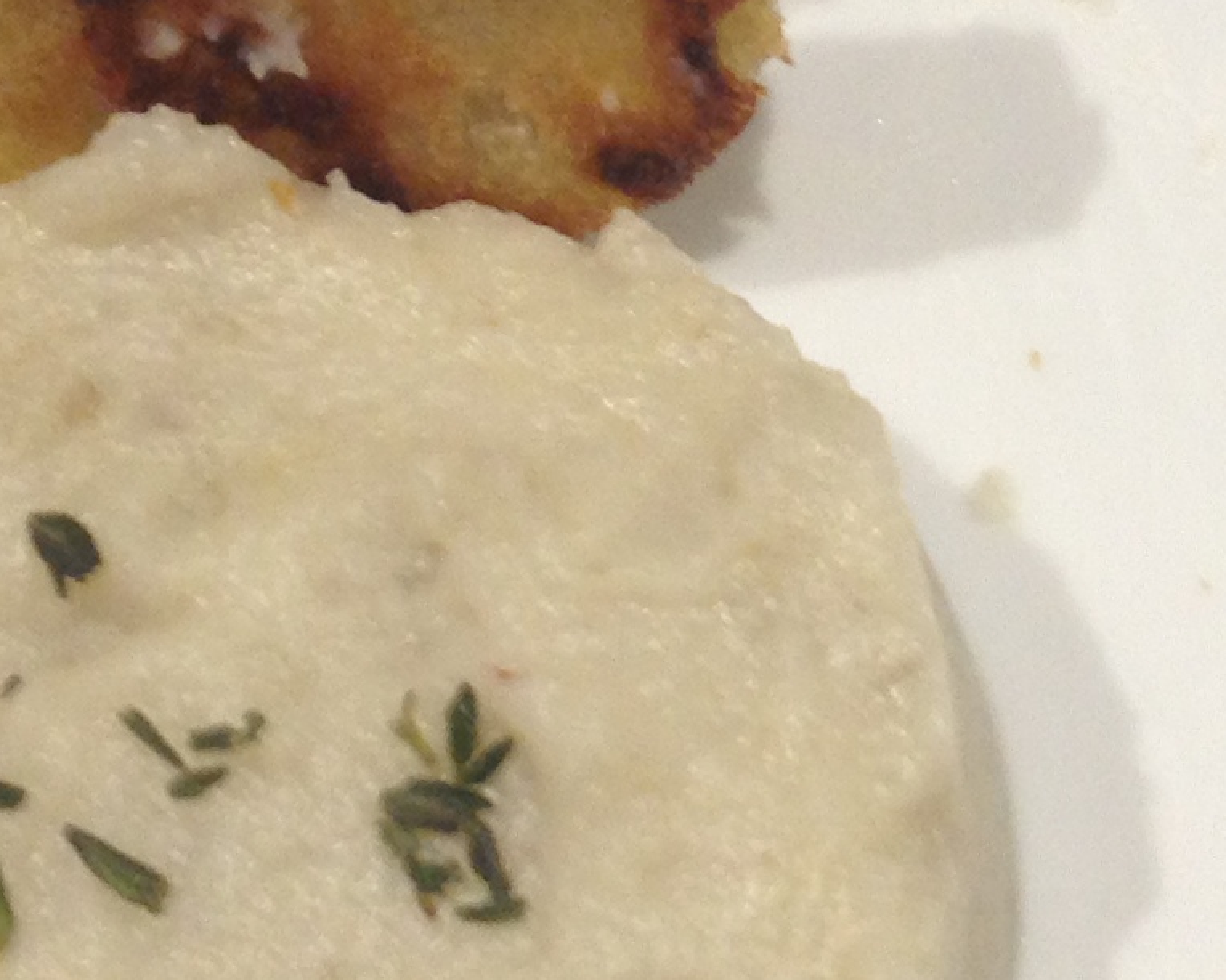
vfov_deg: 10.5
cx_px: 1329
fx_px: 5297
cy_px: 212
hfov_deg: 13.0
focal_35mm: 146
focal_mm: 4.28
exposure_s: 1/20
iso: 80
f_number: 2.4
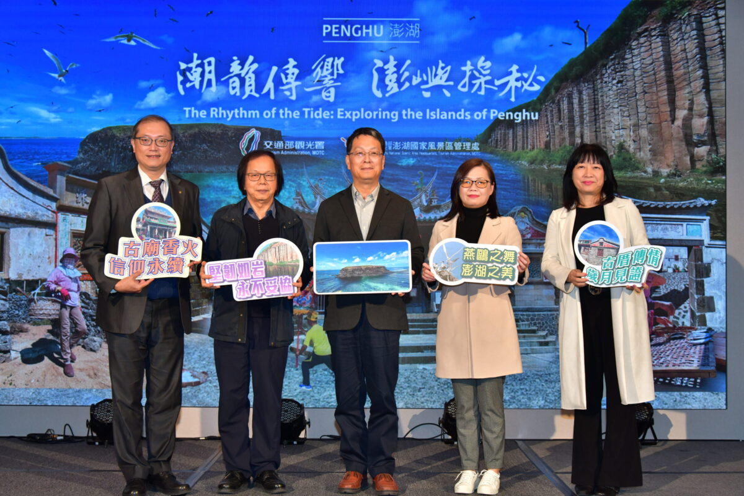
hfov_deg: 39.6
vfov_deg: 27.0
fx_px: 1033
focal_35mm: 50
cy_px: 248
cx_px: 372
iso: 800
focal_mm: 50
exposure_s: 1/125
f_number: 6.3
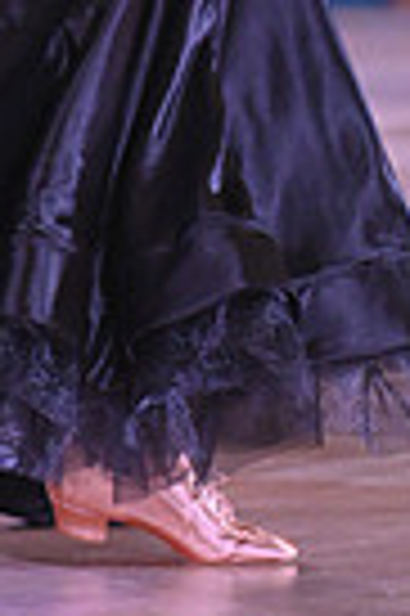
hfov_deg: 1.8
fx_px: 12707
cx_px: -38
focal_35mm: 742
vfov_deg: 2.8
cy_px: -315
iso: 3200
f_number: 5
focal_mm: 175
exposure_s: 1/320
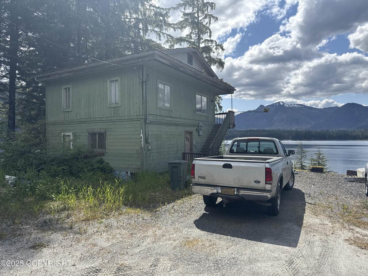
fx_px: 255
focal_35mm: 24
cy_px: 138
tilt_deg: +0.4
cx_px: 184
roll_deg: +0.4
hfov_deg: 71.6
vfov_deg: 56.8
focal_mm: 6.76
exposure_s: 1/7353
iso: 100
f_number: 1.78
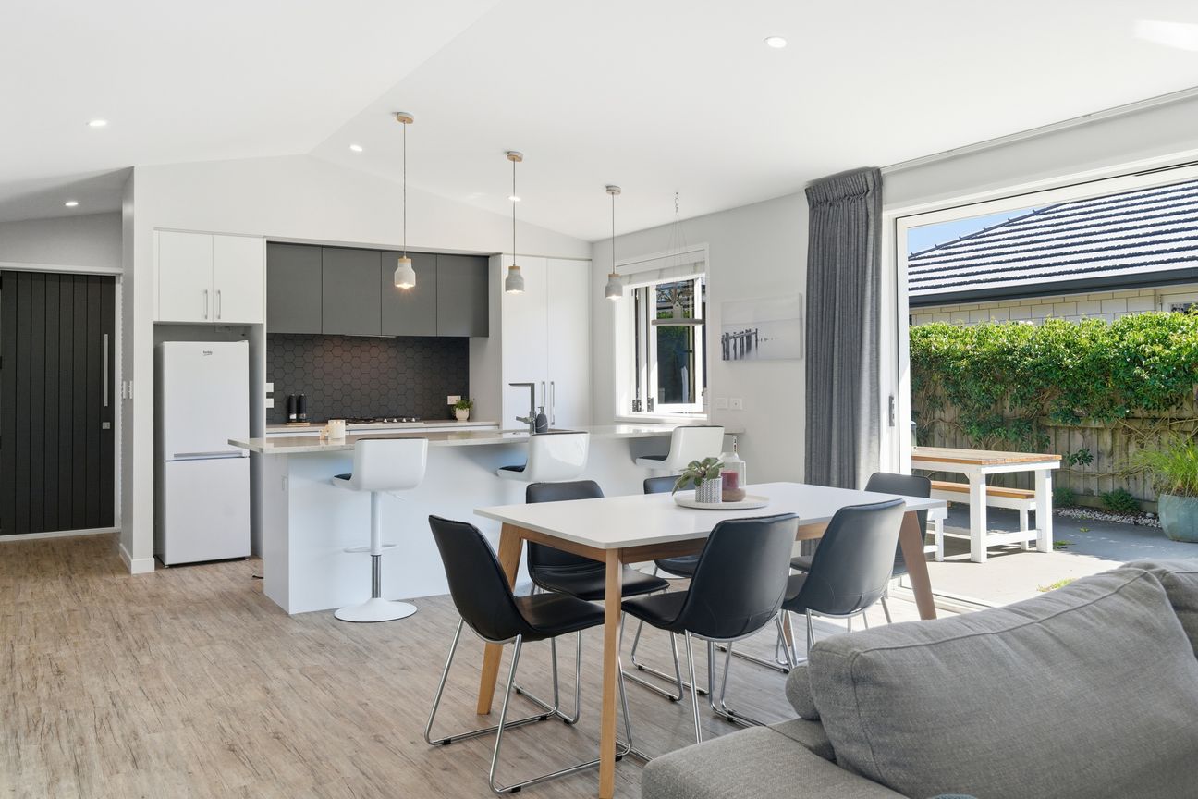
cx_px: 599
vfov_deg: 47.9
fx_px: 898
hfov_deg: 67.4
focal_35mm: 27
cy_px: 400
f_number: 8
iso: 400
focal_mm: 27
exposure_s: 1/500
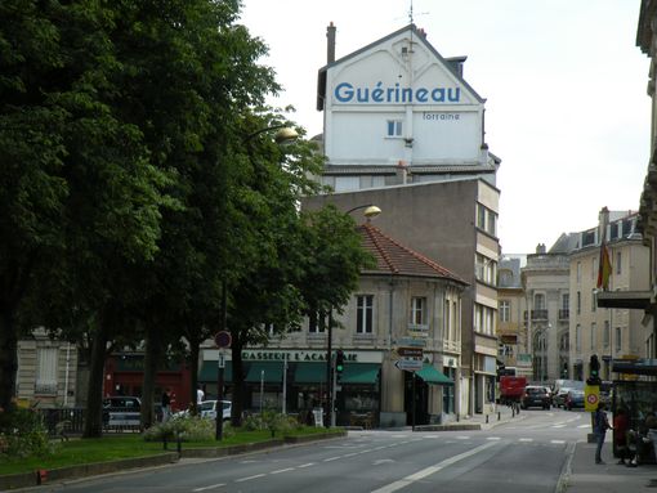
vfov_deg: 13.5
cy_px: 246
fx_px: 2089
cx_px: 328
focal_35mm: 110
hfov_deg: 17.9
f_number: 6.3
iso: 64
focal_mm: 19.4
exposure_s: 1/177
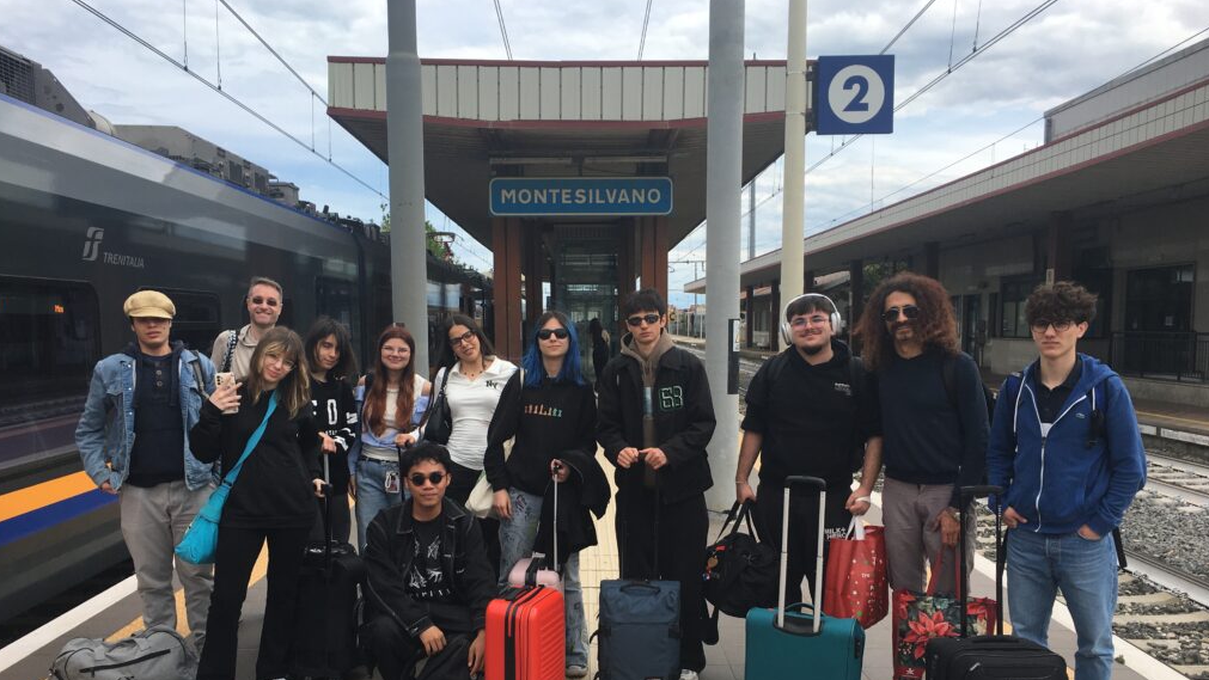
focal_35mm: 32
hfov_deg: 61.0
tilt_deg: -5.6
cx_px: 602
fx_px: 1026
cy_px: 428
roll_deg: +0.0
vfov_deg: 36.5
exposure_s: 1/1183
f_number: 2.2
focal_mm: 4.15
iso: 25
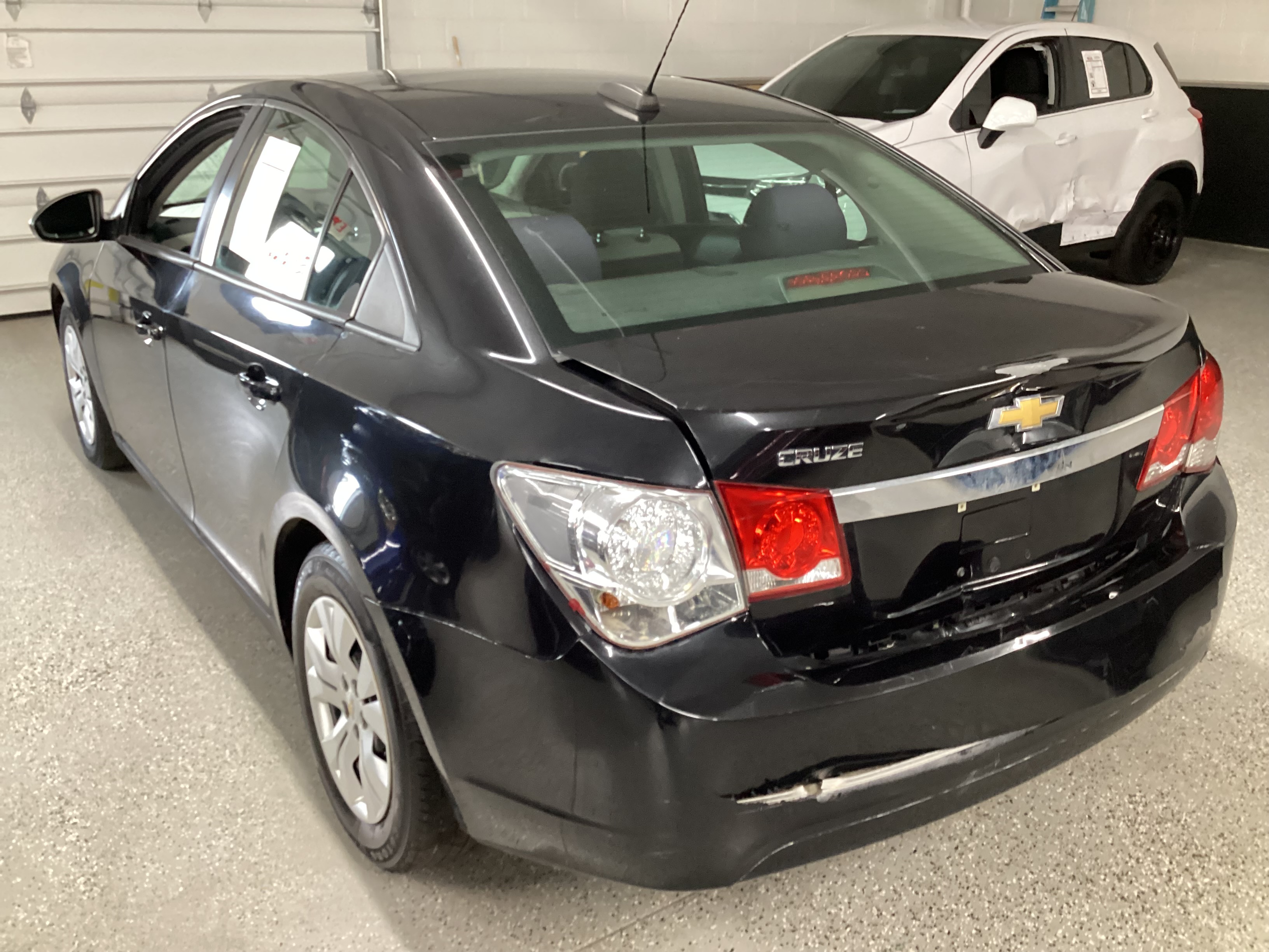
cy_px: 476
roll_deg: -0.5
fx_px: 1136
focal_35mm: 31
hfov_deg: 58.4
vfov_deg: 45.4
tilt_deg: -22.4
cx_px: 634
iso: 500
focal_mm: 3.3
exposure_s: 1/25
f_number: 2.4
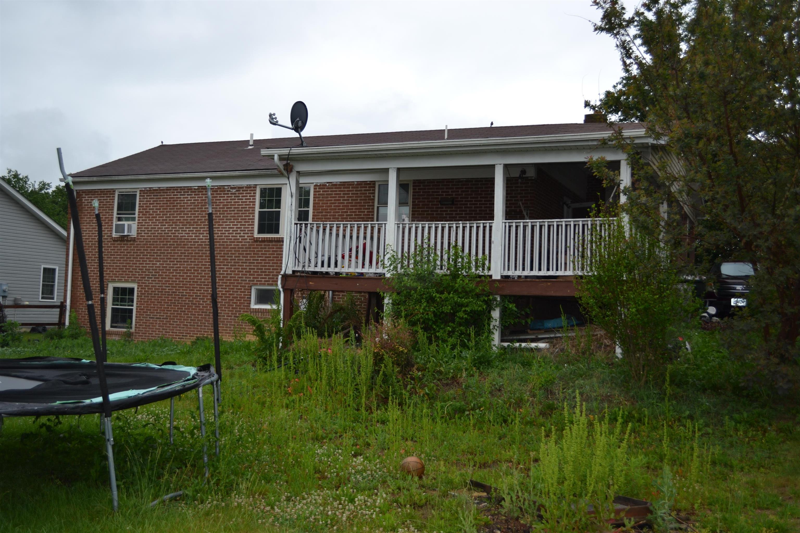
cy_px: 266
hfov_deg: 53.1
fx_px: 800
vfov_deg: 36.9
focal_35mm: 36
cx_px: 400
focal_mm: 24
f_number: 4
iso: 110
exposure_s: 1/125
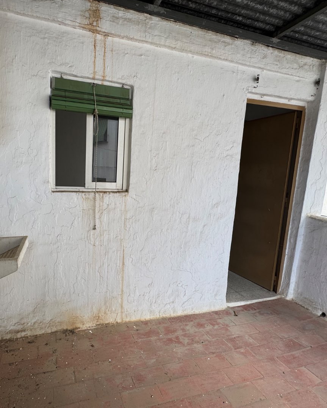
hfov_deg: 69.2
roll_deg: -1.9
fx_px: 230
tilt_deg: -6.4
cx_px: 114
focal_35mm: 19
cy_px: 203
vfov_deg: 83.3
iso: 40
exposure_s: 1/321
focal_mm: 2.22
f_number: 2.2
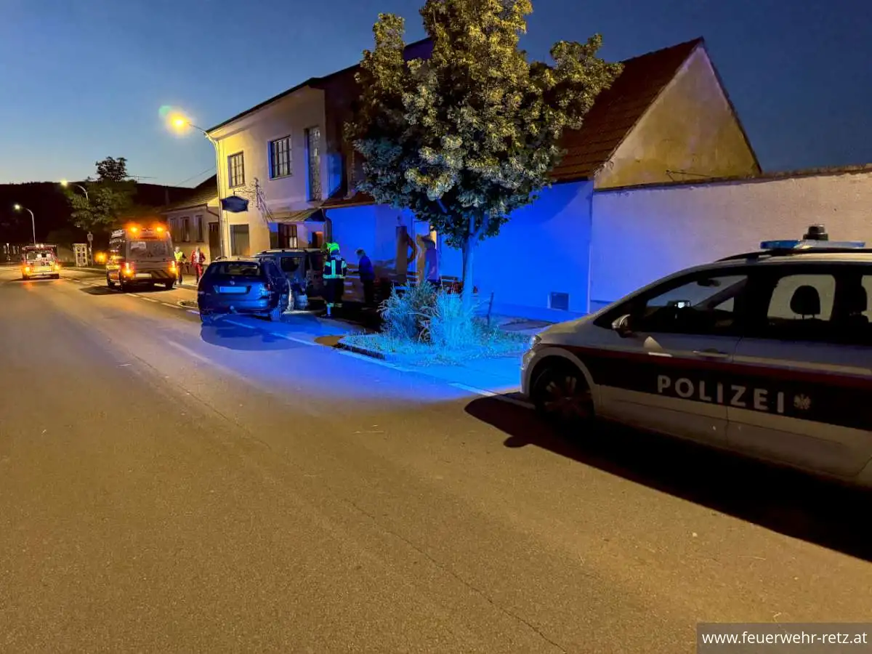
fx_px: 605
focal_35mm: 24
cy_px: 327
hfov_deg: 71.6
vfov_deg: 56.8
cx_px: 436
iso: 1000
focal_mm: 6.76
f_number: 1.78
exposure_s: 1/31
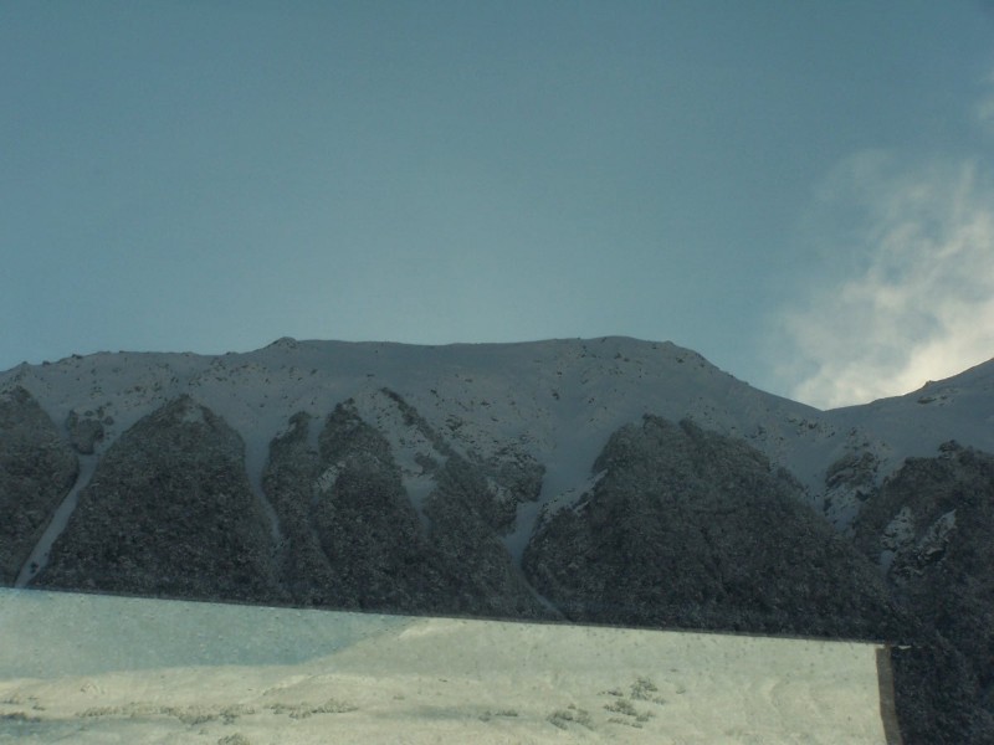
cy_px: 372
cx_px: 497
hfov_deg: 20.9
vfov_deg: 15.7
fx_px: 2699
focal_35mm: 94
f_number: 4.5
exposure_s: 1/350
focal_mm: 15.6
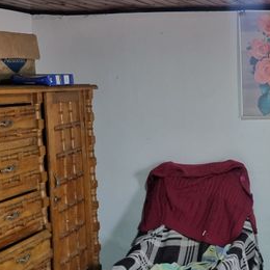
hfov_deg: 25.9
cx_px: 327
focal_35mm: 59
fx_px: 521
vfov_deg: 29.1
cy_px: 147
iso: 200
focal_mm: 5.4
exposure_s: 1/40
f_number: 1.8
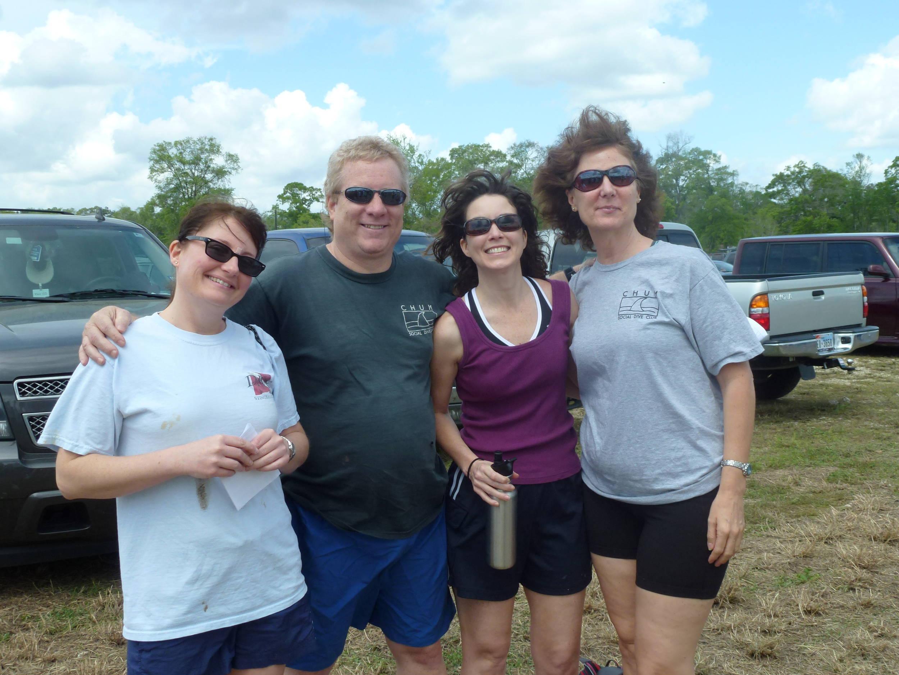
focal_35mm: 36
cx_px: 450
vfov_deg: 39.7
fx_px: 935
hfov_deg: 51.4
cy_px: 338
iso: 100
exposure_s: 1/500
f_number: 4
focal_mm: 6.4
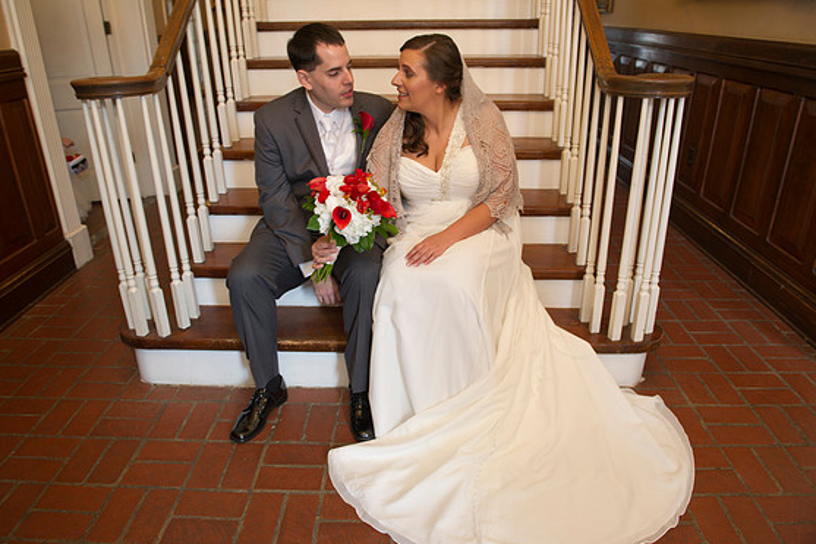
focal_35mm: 25
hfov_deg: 71.5
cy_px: 268
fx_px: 566
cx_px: 397
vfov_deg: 51.3
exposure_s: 1/60
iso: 800
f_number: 4
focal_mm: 24
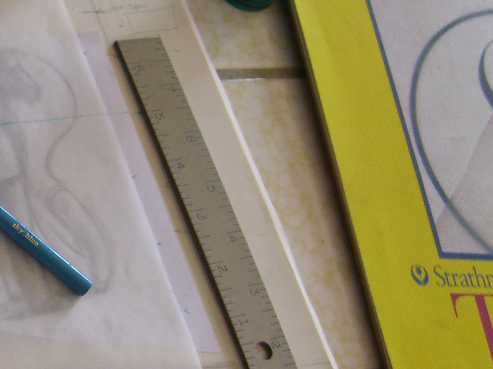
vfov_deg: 14.9
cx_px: -75
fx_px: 1410
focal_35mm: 99
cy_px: 230
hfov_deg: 18.9
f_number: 2.8
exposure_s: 1/60
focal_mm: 7.9
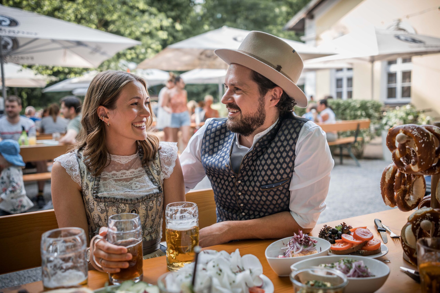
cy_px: 146
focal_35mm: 35
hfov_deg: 54.5
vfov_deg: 37.8
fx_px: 427
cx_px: 220
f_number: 2.5
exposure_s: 1/500
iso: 320
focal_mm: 35
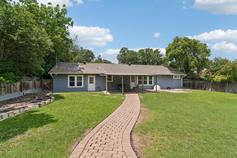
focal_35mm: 16
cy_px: 79
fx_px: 105
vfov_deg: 73.7
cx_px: 118
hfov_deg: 96.7
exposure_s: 1/500
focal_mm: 11
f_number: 8
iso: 320
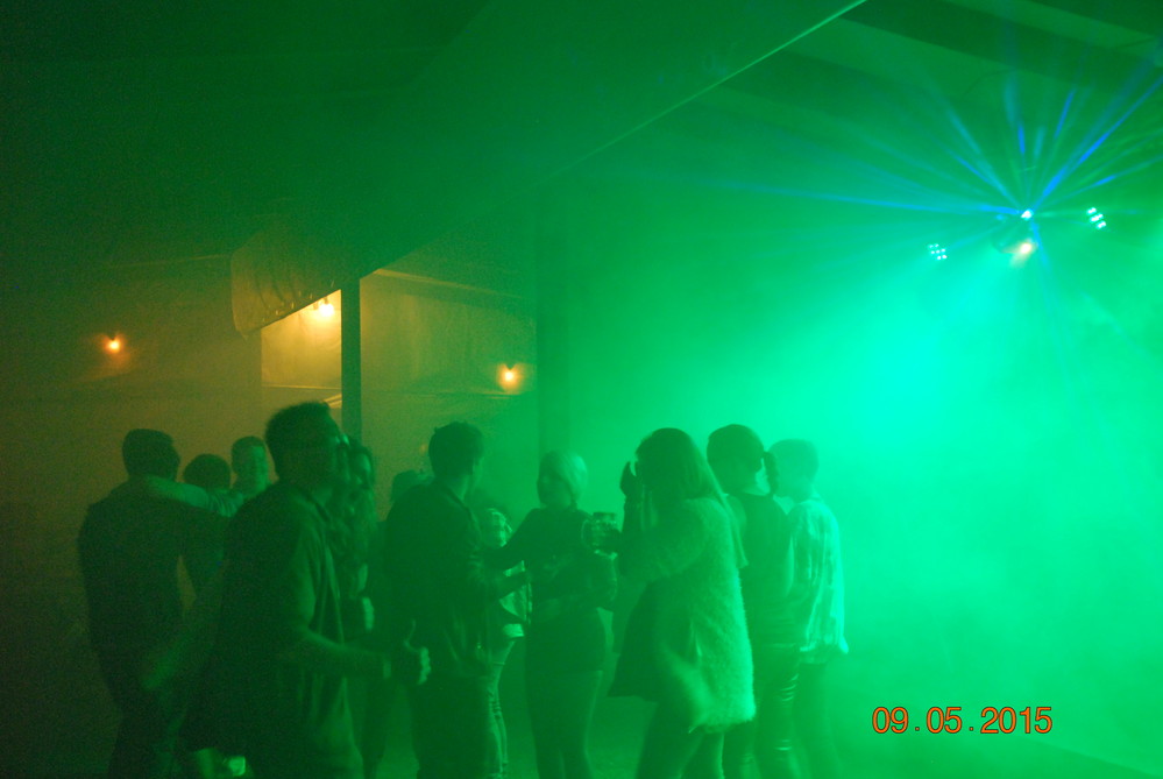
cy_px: 390
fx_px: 1553
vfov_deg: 28.2
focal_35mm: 48
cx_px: 582
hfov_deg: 41.1
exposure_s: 1/30
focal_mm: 32
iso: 1400
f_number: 4.2
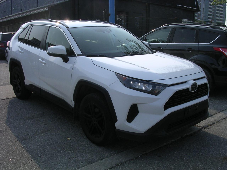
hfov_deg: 49.0
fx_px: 249
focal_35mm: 38
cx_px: 114
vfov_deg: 37.7
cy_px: 85
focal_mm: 5.8
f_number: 5.6
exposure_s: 1/363
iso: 100
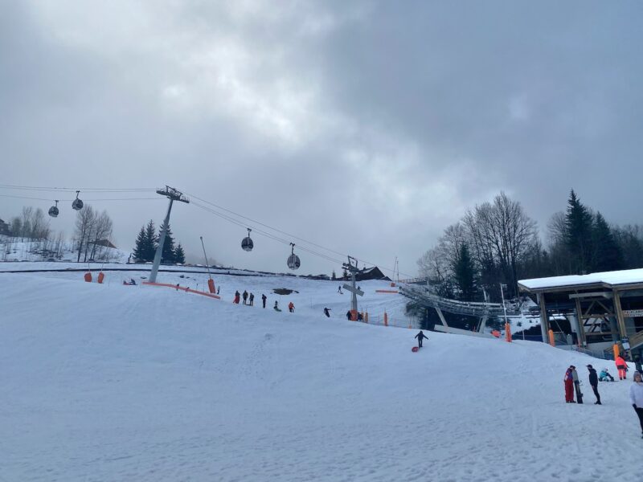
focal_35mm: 26
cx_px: 322
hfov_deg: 67.3
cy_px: 241
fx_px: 483
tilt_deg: +18.6
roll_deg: +0.3
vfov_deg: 53.1
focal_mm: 4.25
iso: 32
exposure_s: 1/3300
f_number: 1.8
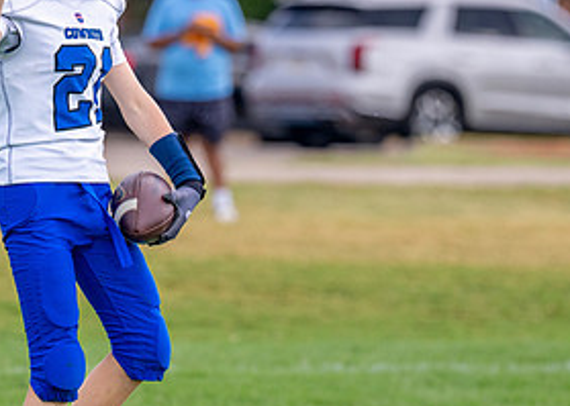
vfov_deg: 3.6
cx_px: 76
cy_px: 110
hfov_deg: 5.1
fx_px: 6456
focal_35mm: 399
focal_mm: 157
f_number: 2.8
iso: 400
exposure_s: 1/3200
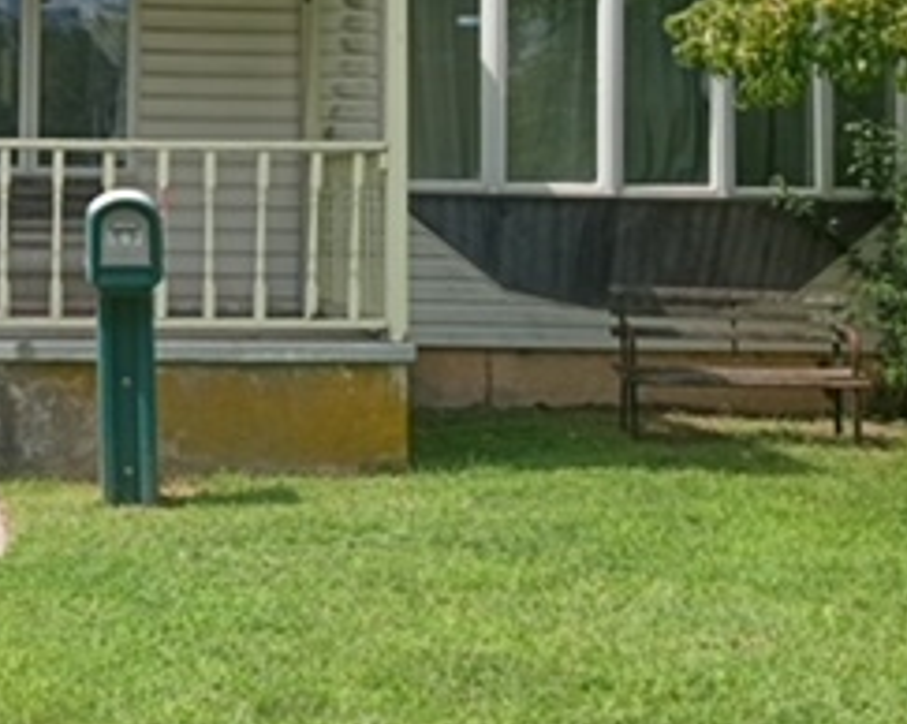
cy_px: 78
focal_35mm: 72
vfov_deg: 20.8
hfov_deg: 25.5
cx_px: 60
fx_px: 1931
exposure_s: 1/1009
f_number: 2.2
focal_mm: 3.71
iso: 100
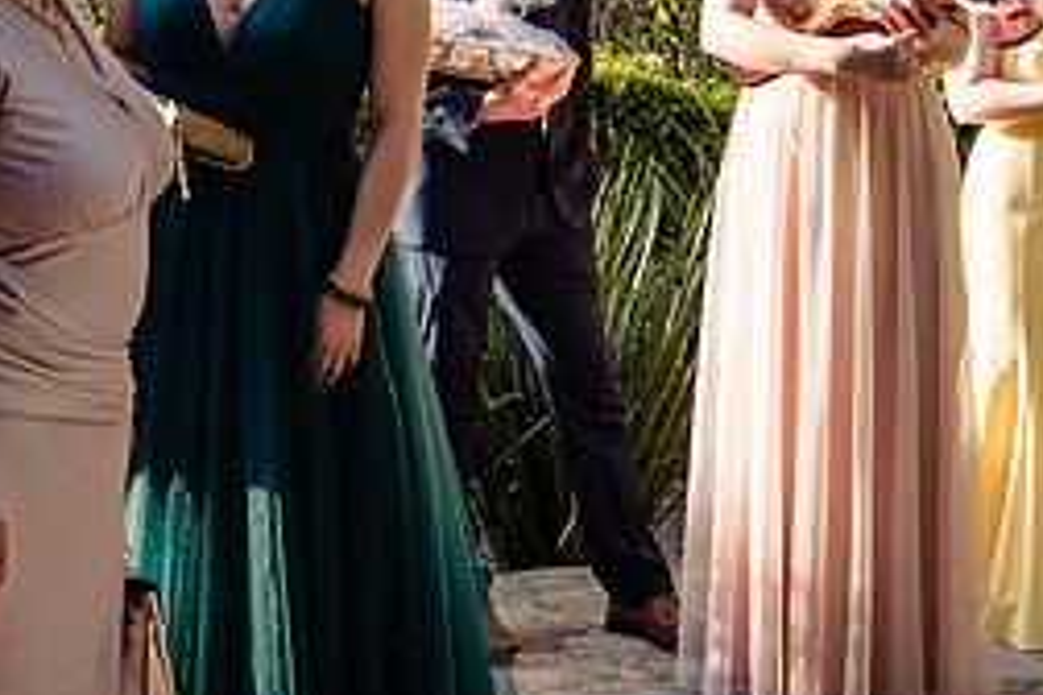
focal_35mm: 92
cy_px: 168
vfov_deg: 14.8
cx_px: 563
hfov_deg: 22.1
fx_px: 2665
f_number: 6.3
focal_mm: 40
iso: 800
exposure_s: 1/500
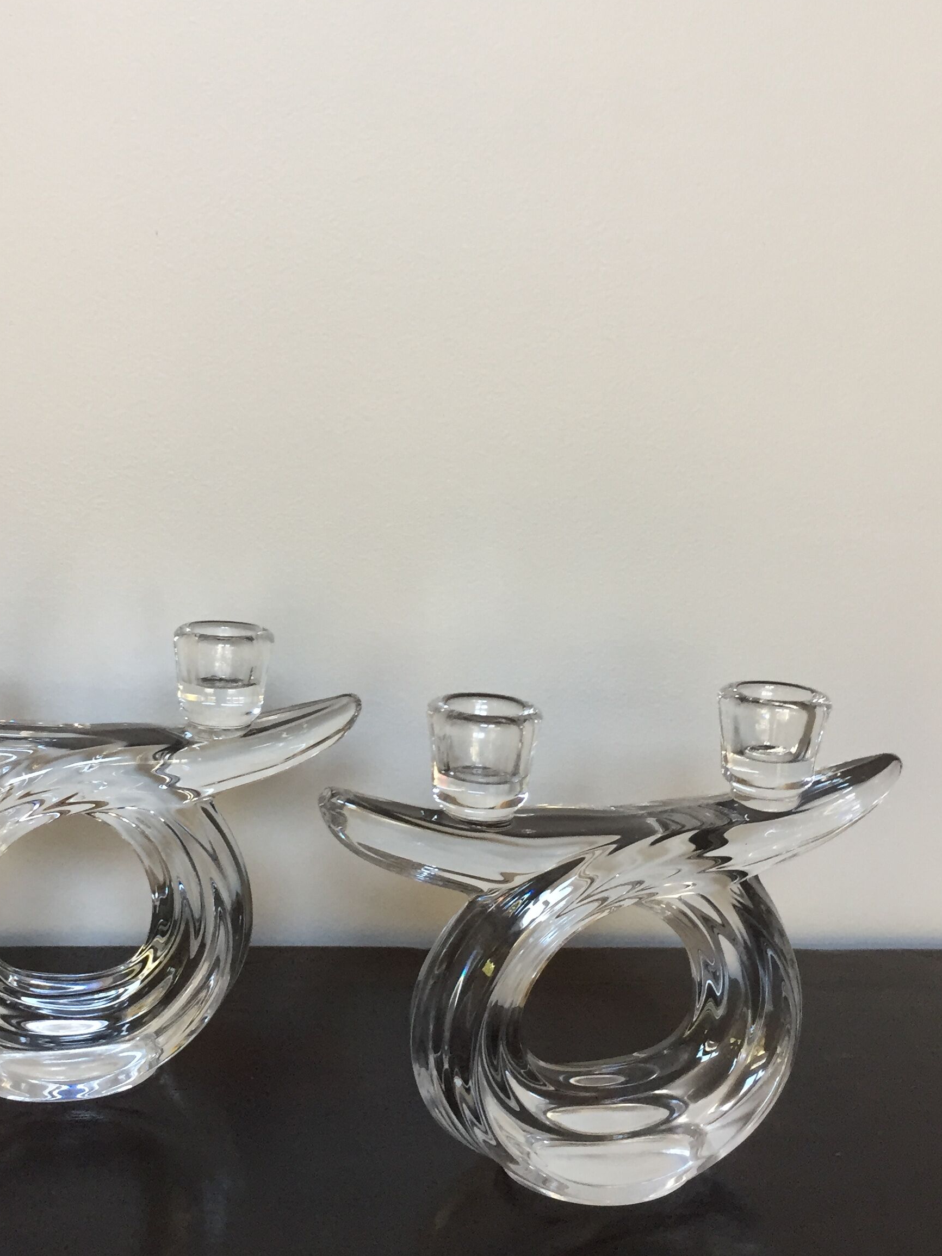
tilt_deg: -13.3
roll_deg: -1.9
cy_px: 638
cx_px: 370
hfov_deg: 35.0
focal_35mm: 41
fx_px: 1487
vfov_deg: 45.8
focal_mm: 4.15
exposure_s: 1/33
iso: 125
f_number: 2.2
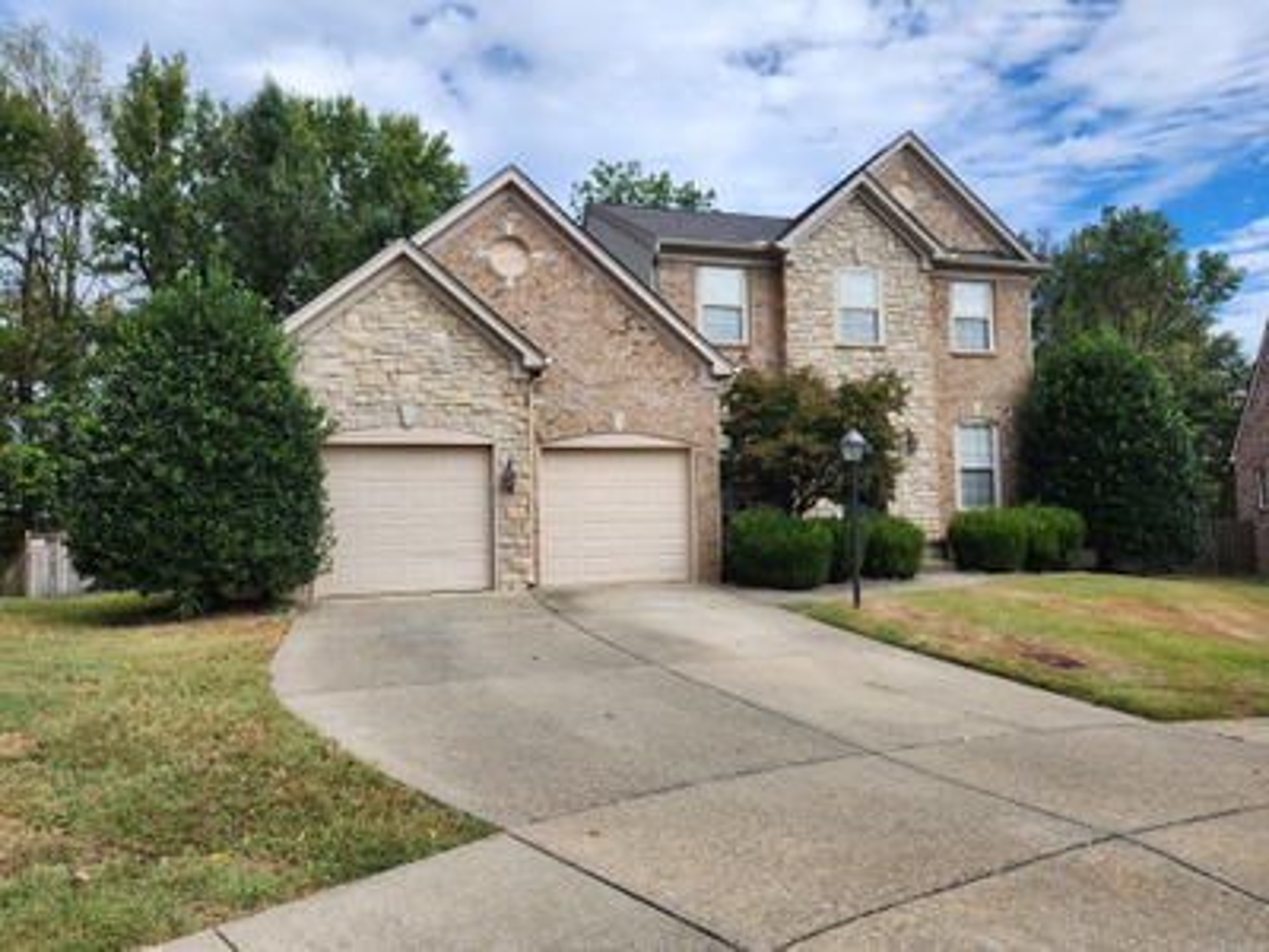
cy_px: 476
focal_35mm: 23
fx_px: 843
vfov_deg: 58.9
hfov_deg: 73.9
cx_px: 634
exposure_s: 1/1538
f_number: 1.8
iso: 20
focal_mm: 5.4
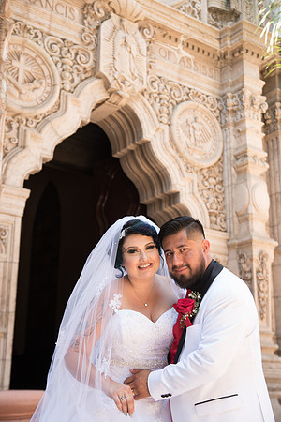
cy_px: 211
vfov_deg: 38.2
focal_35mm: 52
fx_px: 609
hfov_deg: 26.0
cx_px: 140
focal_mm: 52
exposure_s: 1/80
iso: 100
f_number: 4.5
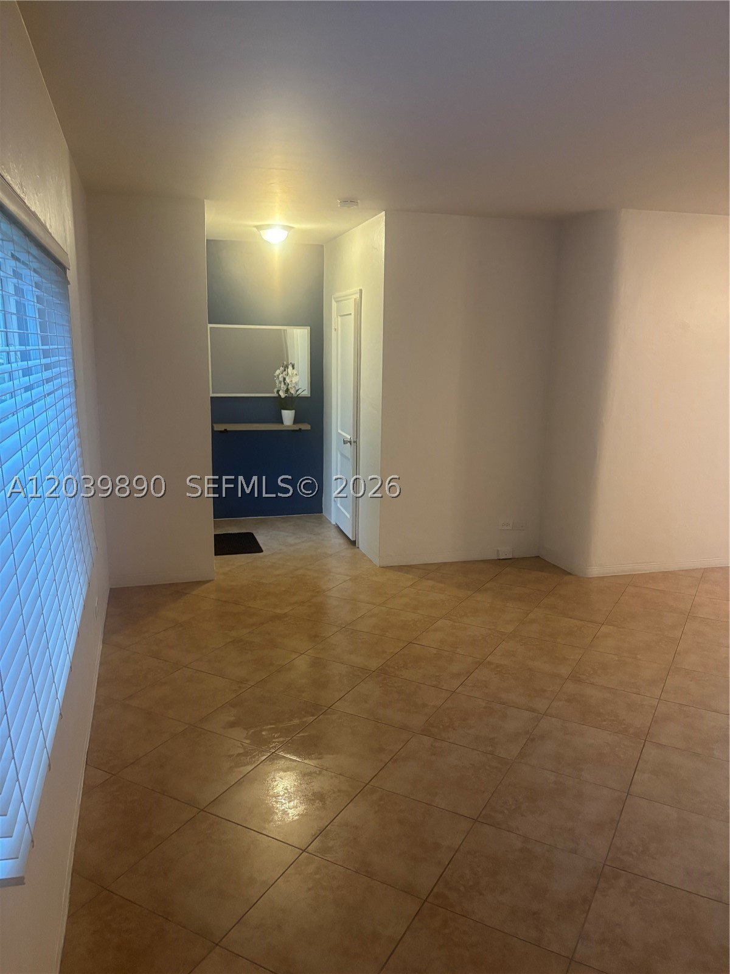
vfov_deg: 67.3
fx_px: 731
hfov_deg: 53.1
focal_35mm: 26
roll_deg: -1.9
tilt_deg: -11.3
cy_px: 487
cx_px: 365
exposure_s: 1/60
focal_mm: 5.96
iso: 400
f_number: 1.6
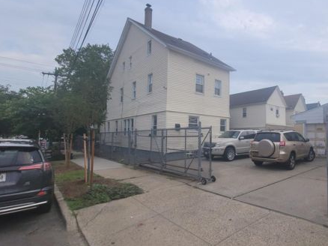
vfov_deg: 68.6
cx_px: 226
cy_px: 122
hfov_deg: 81.0
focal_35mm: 19
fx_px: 180
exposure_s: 1/1915
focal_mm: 2.2
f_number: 2.2
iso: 64
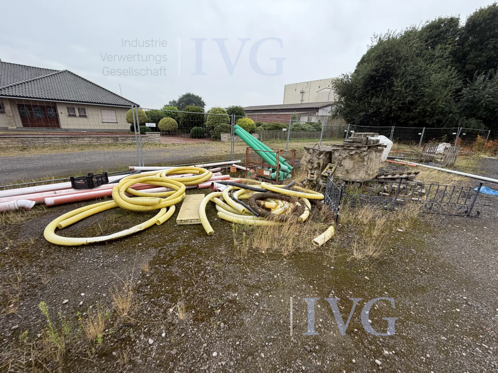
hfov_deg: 102.1
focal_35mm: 14
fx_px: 201
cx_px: 249
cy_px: 186
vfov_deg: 85.7
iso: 40
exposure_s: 1/182
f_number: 2.2
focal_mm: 2.22
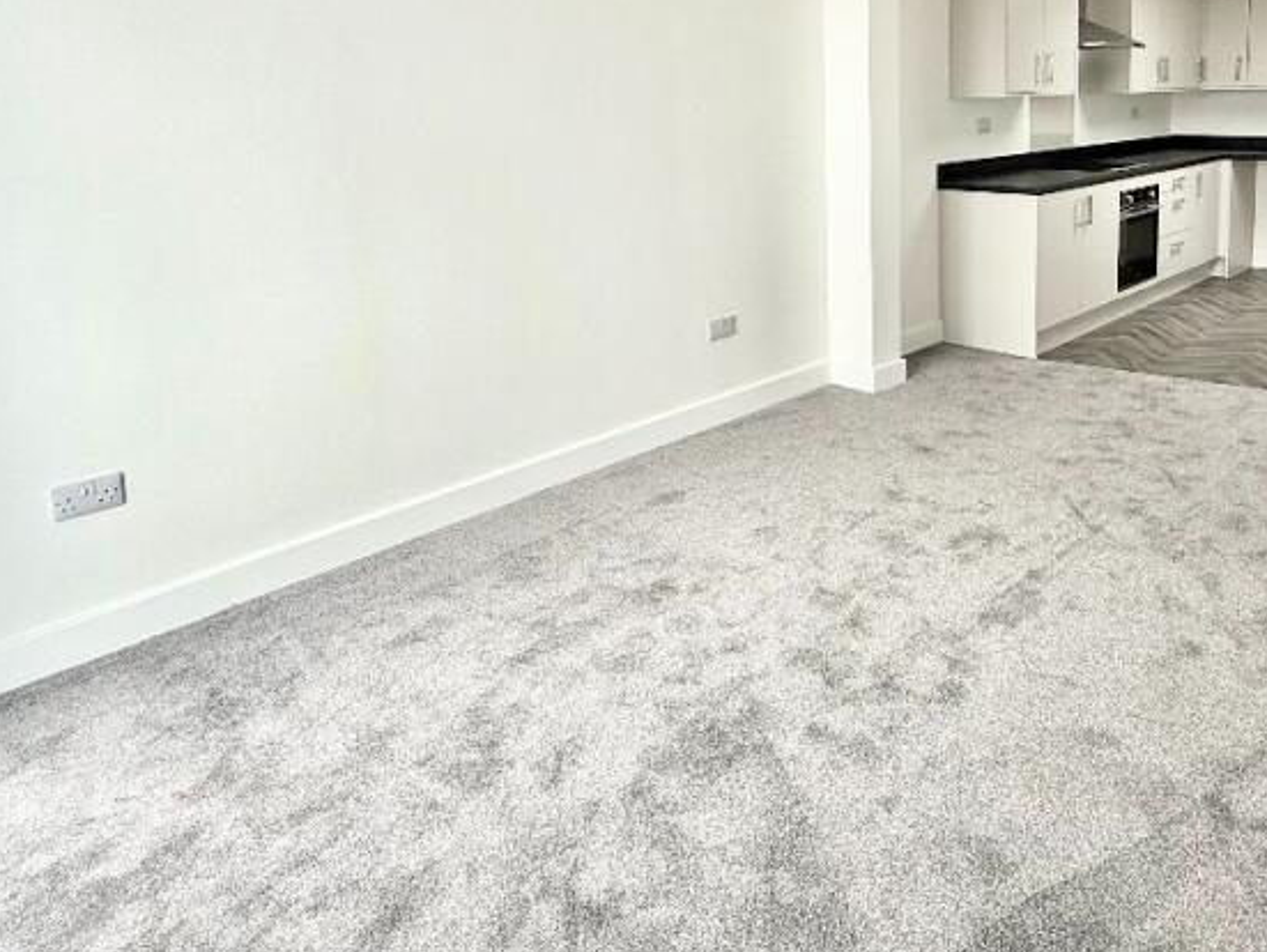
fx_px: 952
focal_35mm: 26
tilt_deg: -6.0
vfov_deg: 50.3
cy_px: 209
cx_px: 798
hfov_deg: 66.2
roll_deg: +1.4
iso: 50
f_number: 2.2
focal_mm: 2.22
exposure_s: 1/101
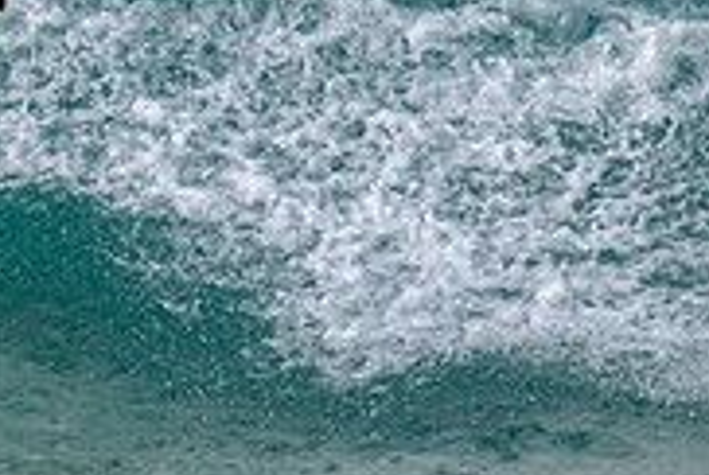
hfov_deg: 0.8
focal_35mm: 2451
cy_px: -60
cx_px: -397
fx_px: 48349
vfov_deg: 0.6
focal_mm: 560
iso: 560
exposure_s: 1/2000
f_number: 8
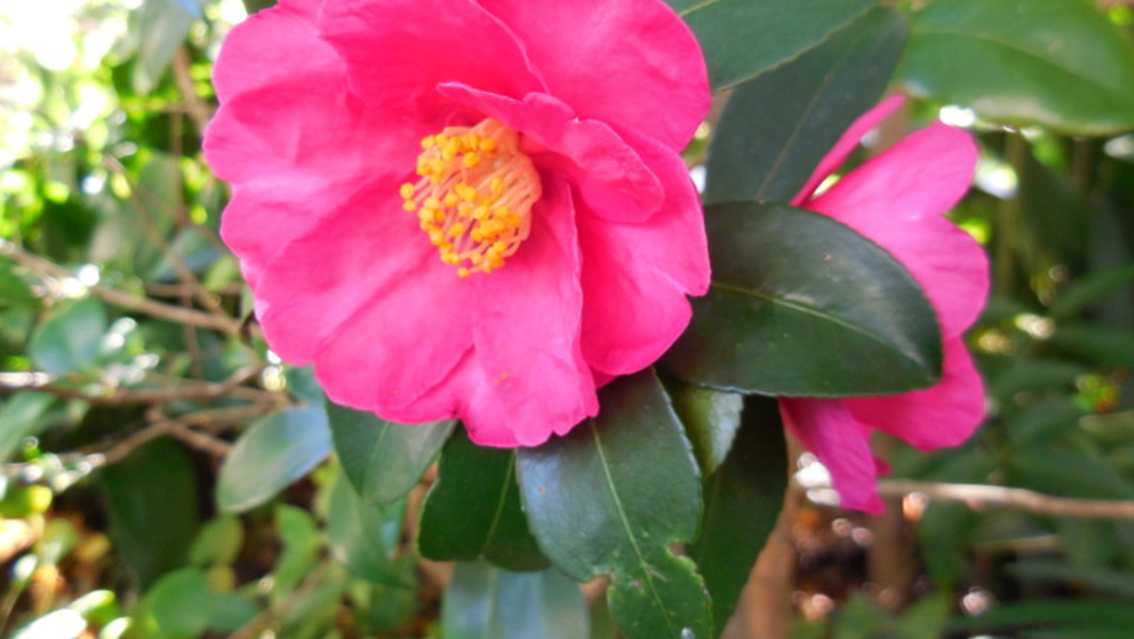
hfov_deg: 67.9
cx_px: 576
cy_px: 263
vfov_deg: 41.4
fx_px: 842
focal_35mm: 28
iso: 180
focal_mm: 4.5
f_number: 3.1
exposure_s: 1/30
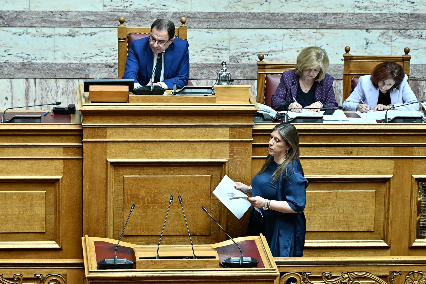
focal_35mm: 180
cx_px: 213
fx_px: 2130
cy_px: 142
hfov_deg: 11.4
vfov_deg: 7.6
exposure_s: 1/250
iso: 800
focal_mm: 120
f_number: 4.5
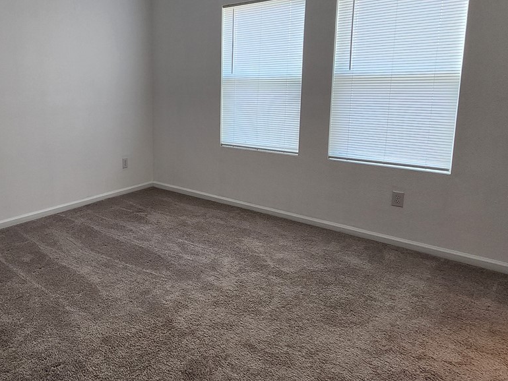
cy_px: 142
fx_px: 396
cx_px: 112
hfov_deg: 60.8
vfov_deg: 50.8
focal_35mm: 27
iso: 40
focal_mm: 1.74
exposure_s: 1/60
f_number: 2.2
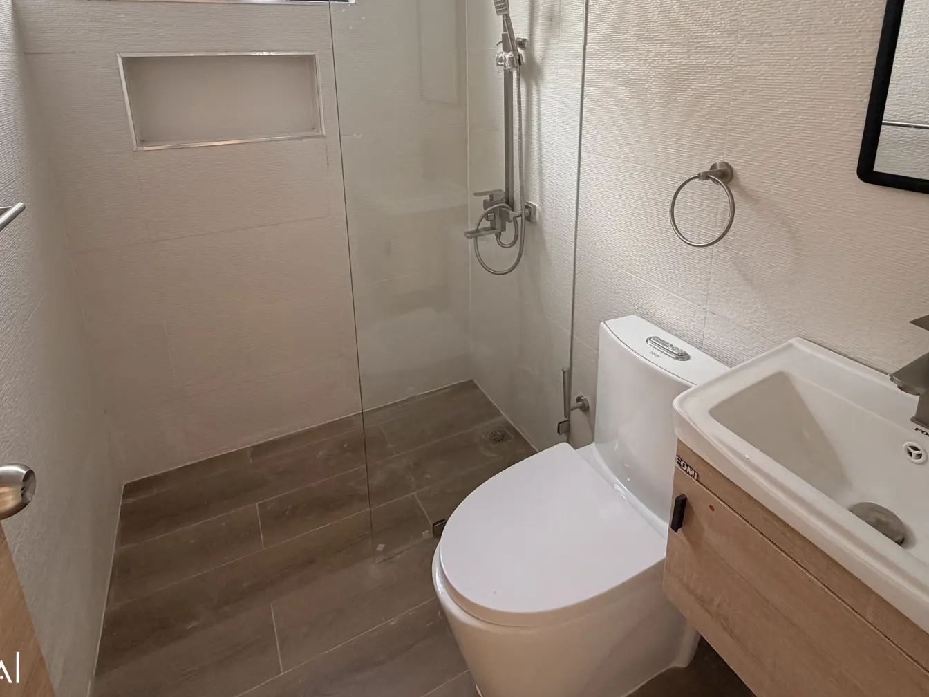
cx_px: 470
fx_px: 537
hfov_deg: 81.7
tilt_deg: -14.7
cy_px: 200
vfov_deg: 63.2
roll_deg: +1.0
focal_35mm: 20
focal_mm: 2.22
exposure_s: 1/121
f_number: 2.2
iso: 160
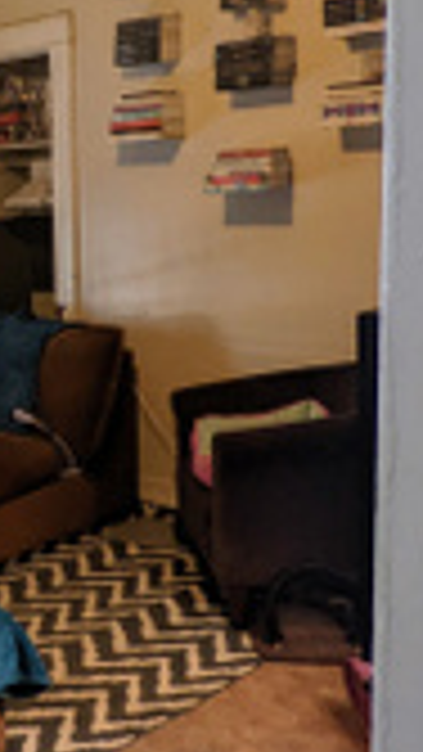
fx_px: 996
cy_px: 347
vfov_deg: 41.3
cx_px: -194
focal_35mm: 50
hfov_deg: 20.8
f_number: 2.2
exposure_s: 1/38.9
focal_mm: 2.22
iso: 168
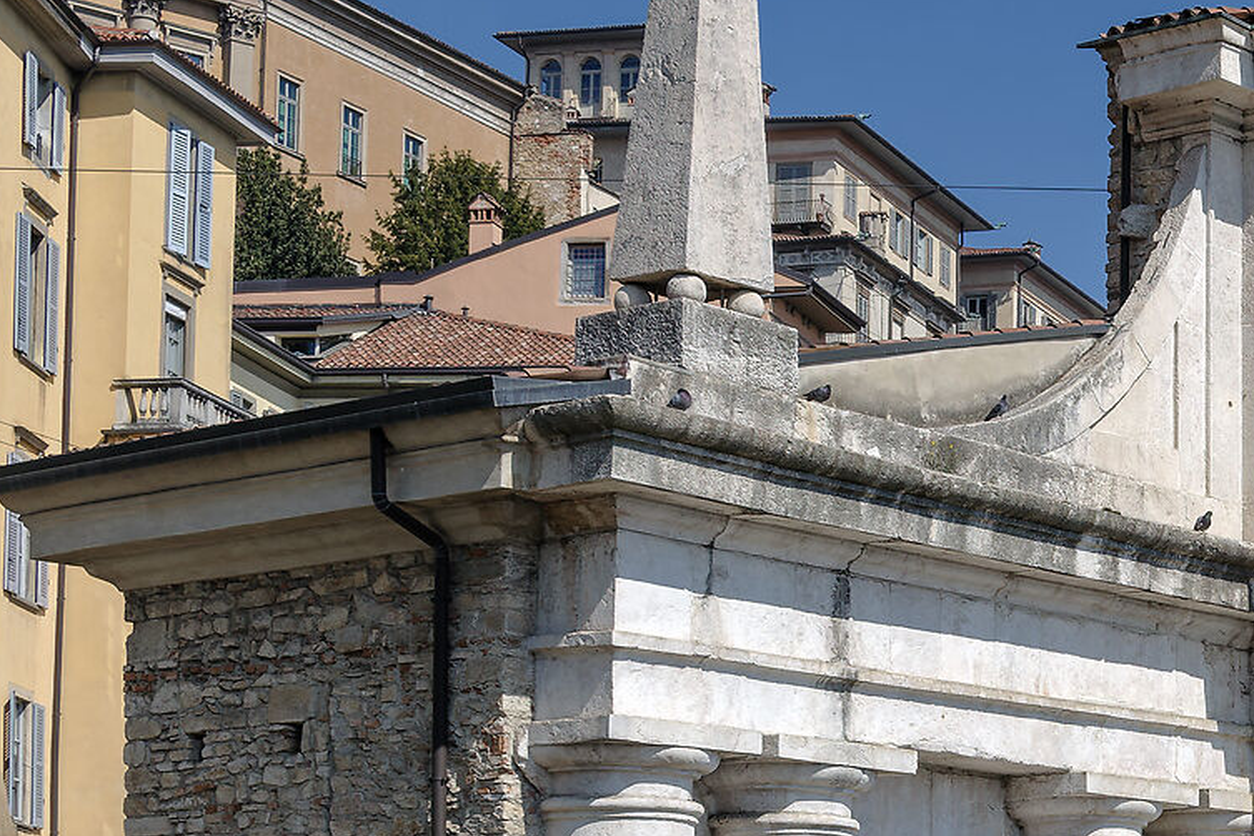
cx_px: 1760
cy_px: 1001
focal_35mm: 86
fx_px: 2995
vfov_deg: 15.3
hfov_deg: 20.8
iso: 200
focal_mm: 18
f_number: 7.1
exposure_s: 1/800
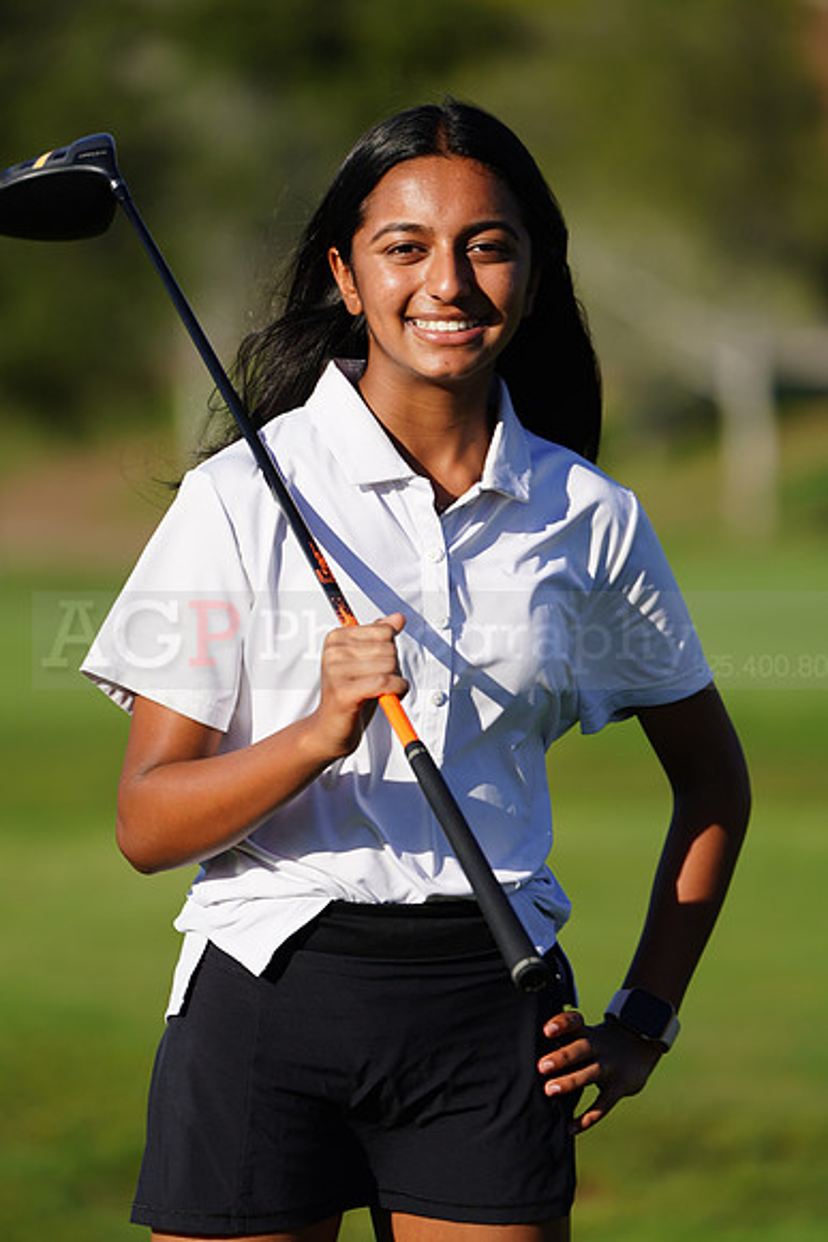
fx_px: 10446
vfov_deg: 6.8
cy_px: 621
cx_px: 414
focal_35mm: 303
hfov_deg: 4.5
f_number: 5.6
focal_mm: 303
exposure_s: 1/500
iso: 100
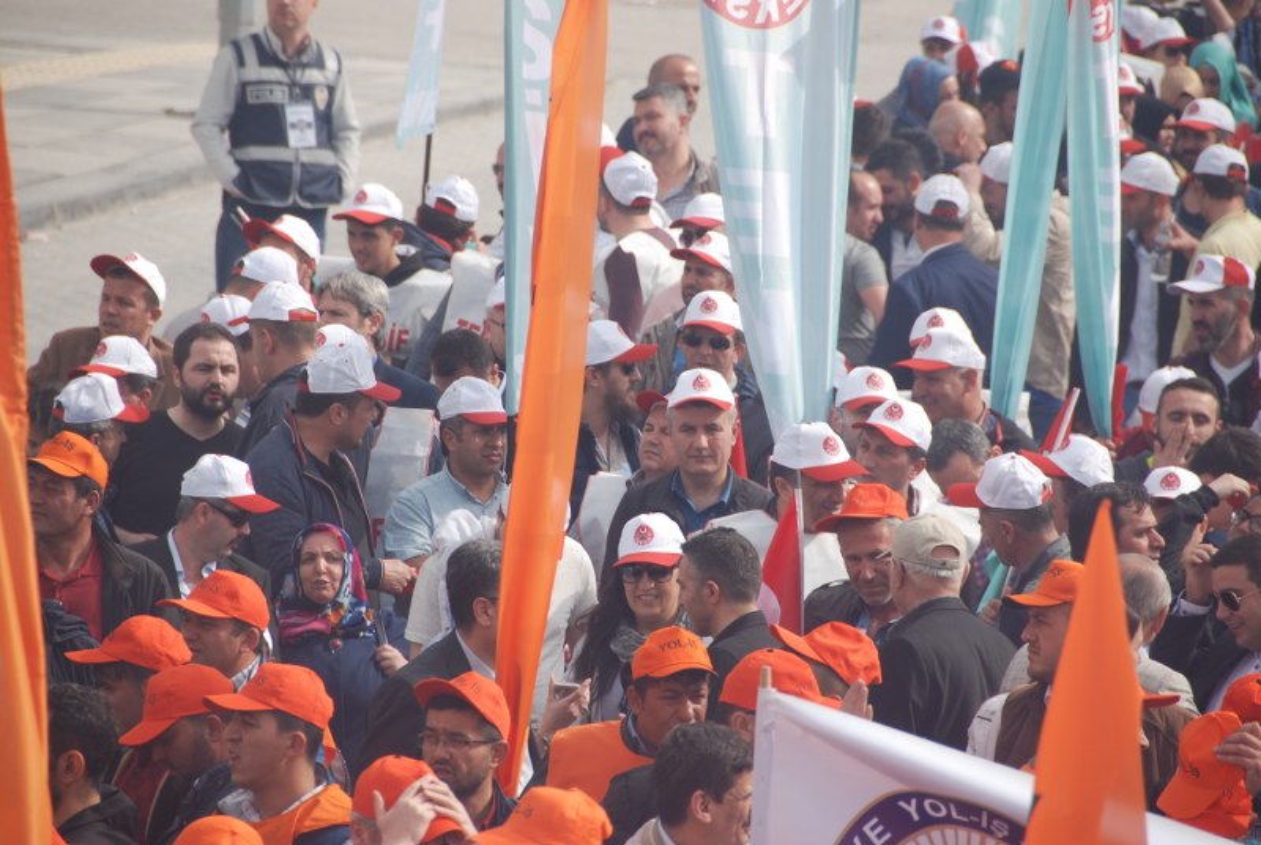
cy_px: 422
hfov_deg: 6.9
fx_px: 10524
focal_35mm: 300
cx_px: 630
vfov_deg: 4.6
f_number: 5.6
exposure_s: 1/500
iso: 200
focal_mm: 200
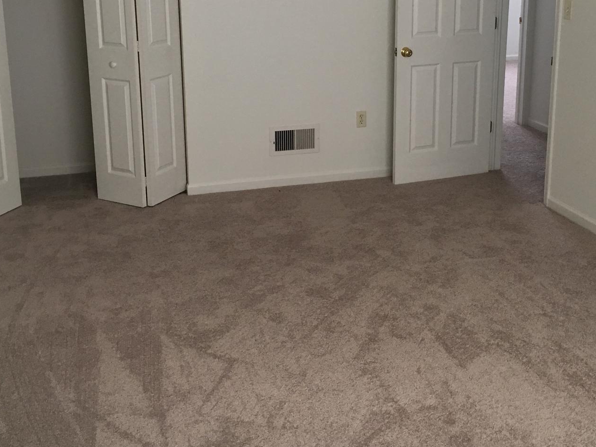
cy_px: 120
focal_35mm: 47
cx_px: 333
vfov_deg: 30.4
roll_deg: +1.0
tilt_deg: -12.4
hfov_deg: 40.4
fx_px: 809
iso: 80
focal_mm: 4.15
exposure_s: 1/30
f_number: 2.2
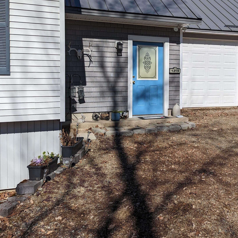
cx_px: 179
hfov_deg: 41.6
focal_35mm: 39
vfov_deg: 42.4
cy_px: 83
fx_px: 303
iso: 42
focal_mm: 6.81
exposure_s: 1/4184
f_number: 1.85
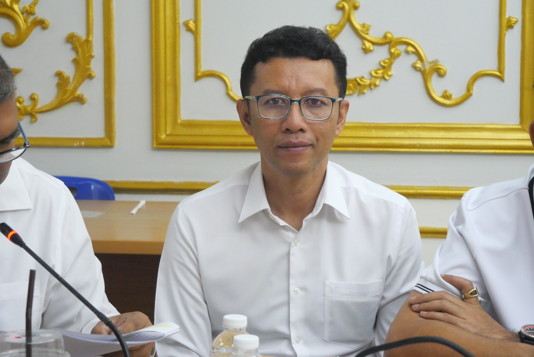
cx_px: 267
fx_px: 1410
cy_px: 178
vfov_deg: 14.4
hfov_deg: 21.4
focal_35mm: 95
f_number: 5.6
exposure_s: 1/40
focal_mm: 46
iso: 3200
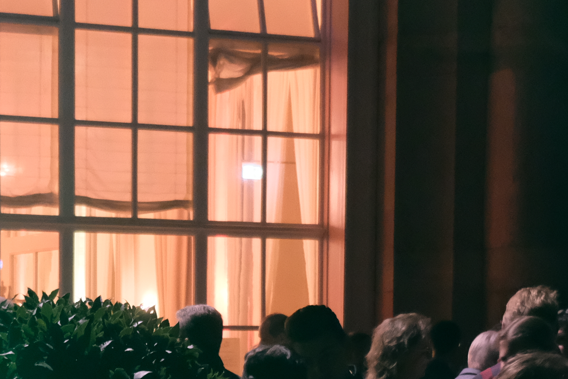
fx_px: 1357
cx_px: 153
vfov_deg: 15.4
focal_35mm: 86
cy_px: 432
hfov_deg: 23.4
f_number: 2.8
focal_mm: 18
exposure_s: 1/34
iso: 3200
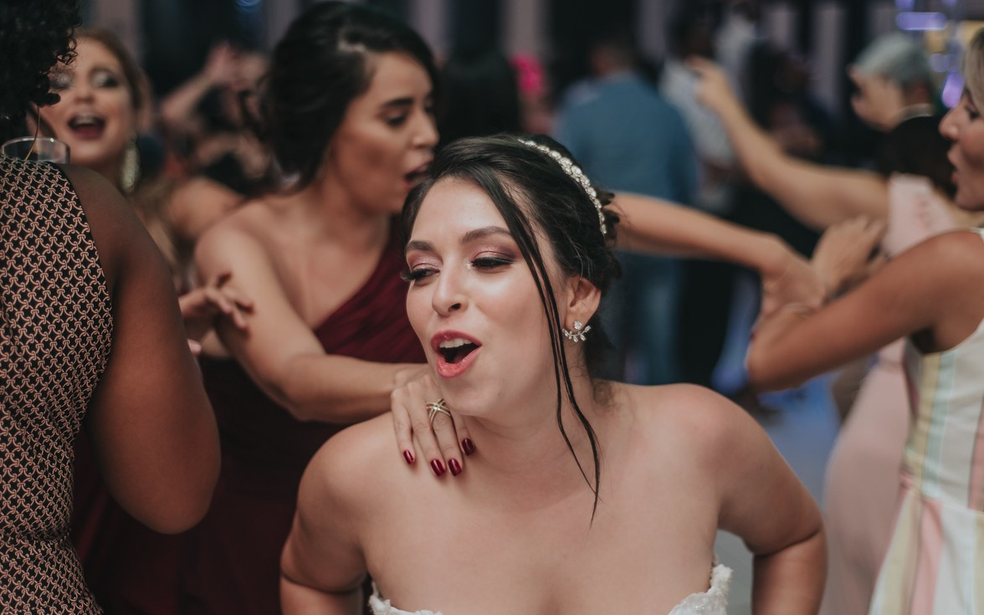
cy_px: 297
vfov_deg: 24.9
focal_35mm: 52
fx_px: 1394
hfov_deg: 38.9
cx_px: 489
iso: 1000
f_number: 1.8
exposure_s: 1/250
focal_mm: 50
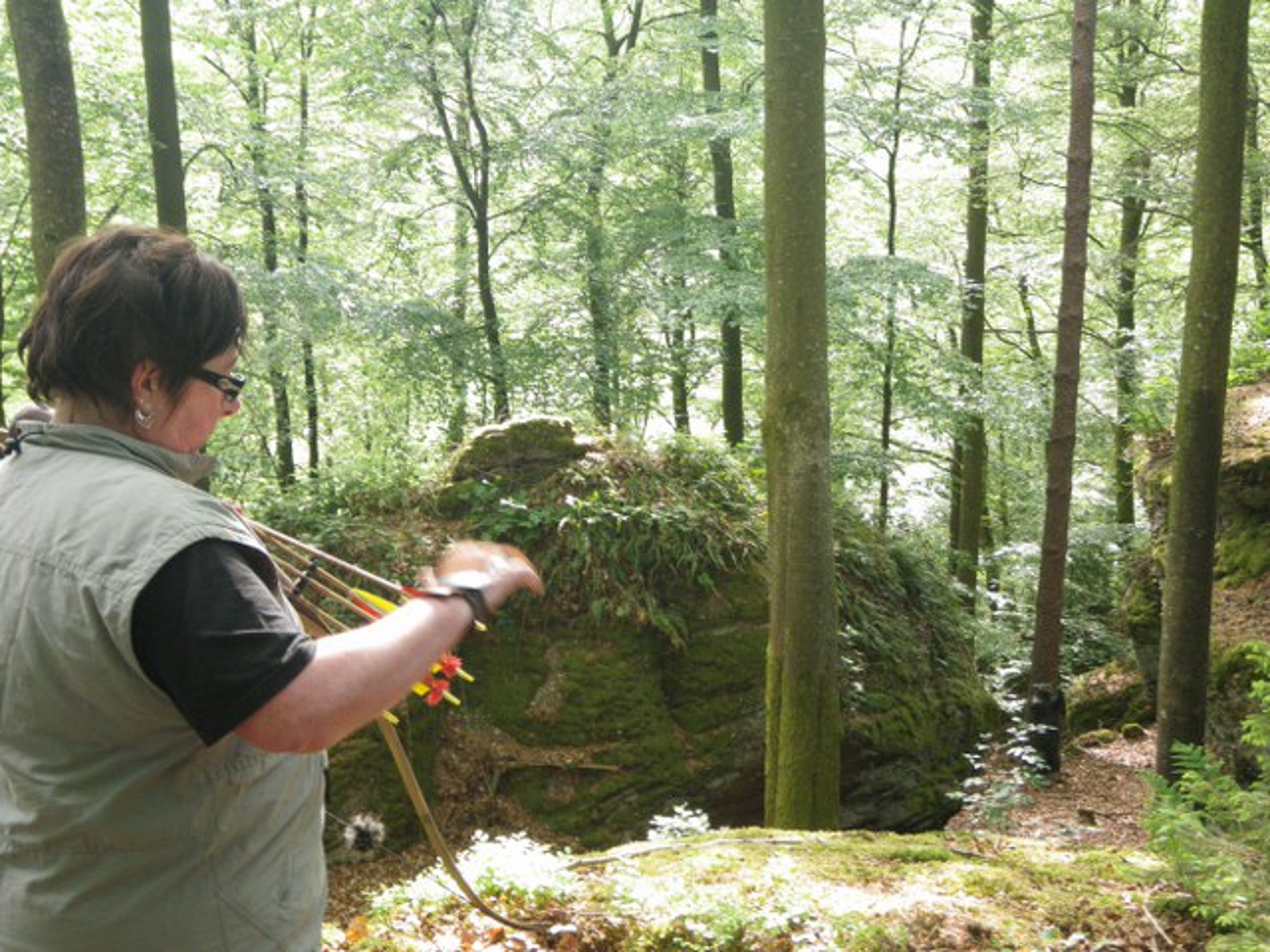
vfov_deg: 34.3
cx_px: 635
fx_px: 1541
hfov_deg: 44.8
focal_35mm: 42
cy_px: 476
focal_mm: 7.5
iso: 200
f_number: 4.2
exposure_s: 1/60
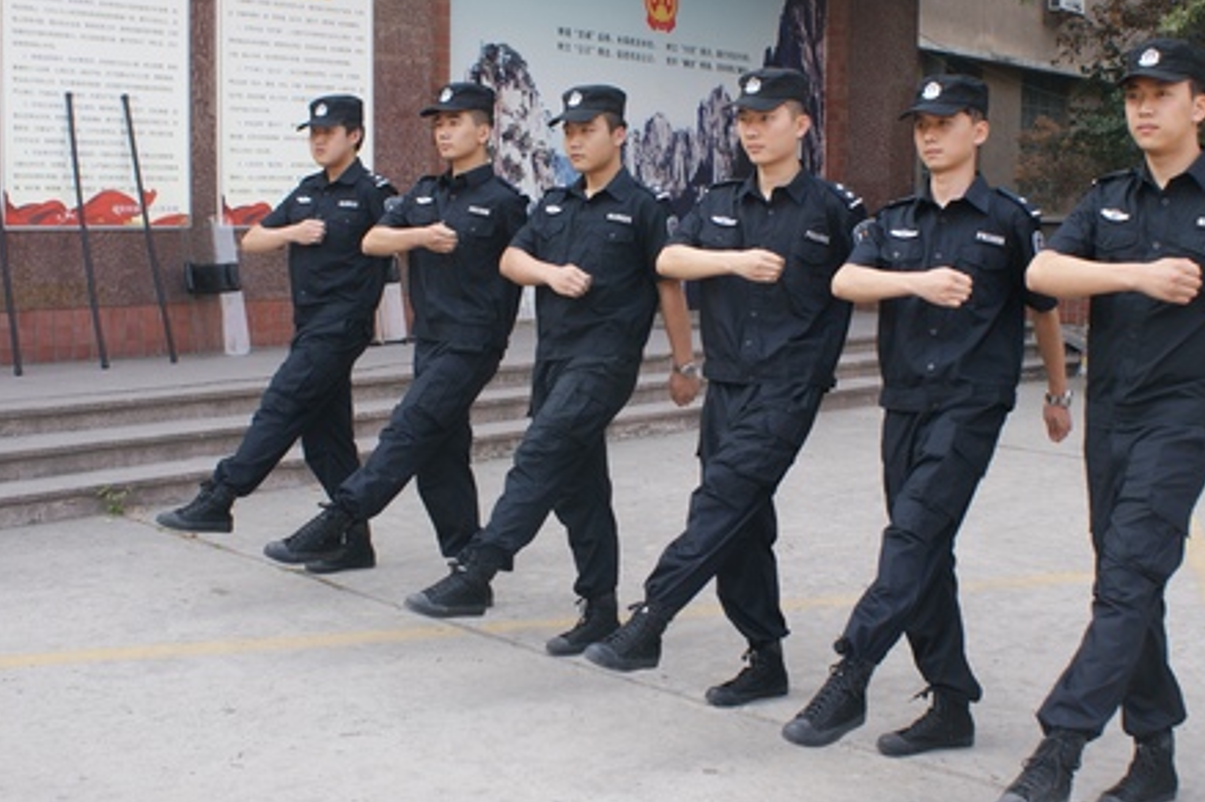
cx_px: 626
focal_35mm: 41
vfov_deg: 32.6
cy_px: 356
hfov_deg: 47.4
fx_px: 1371
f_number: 6.3
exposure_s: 1/50
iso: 100
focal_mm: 20
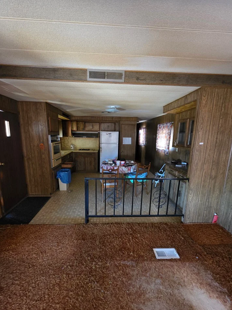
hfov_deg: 85.6
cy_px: 162
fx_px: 125
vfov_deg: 102.0
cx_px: 112
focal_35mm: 14
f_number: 1.9
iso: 1250
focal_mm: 2.2
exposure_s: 1/60
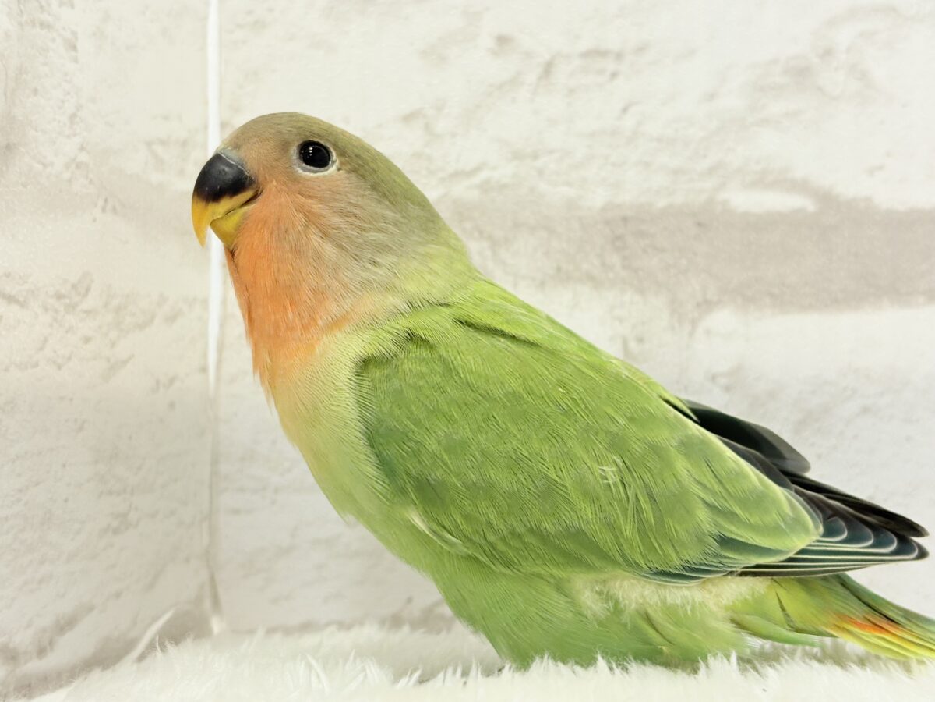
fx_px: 1405
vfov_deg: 28.0
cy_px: 351
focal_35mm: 52
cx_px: 468
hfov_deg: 36.8
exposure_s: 1/50
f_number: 1.6
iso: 50
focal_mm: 5.96
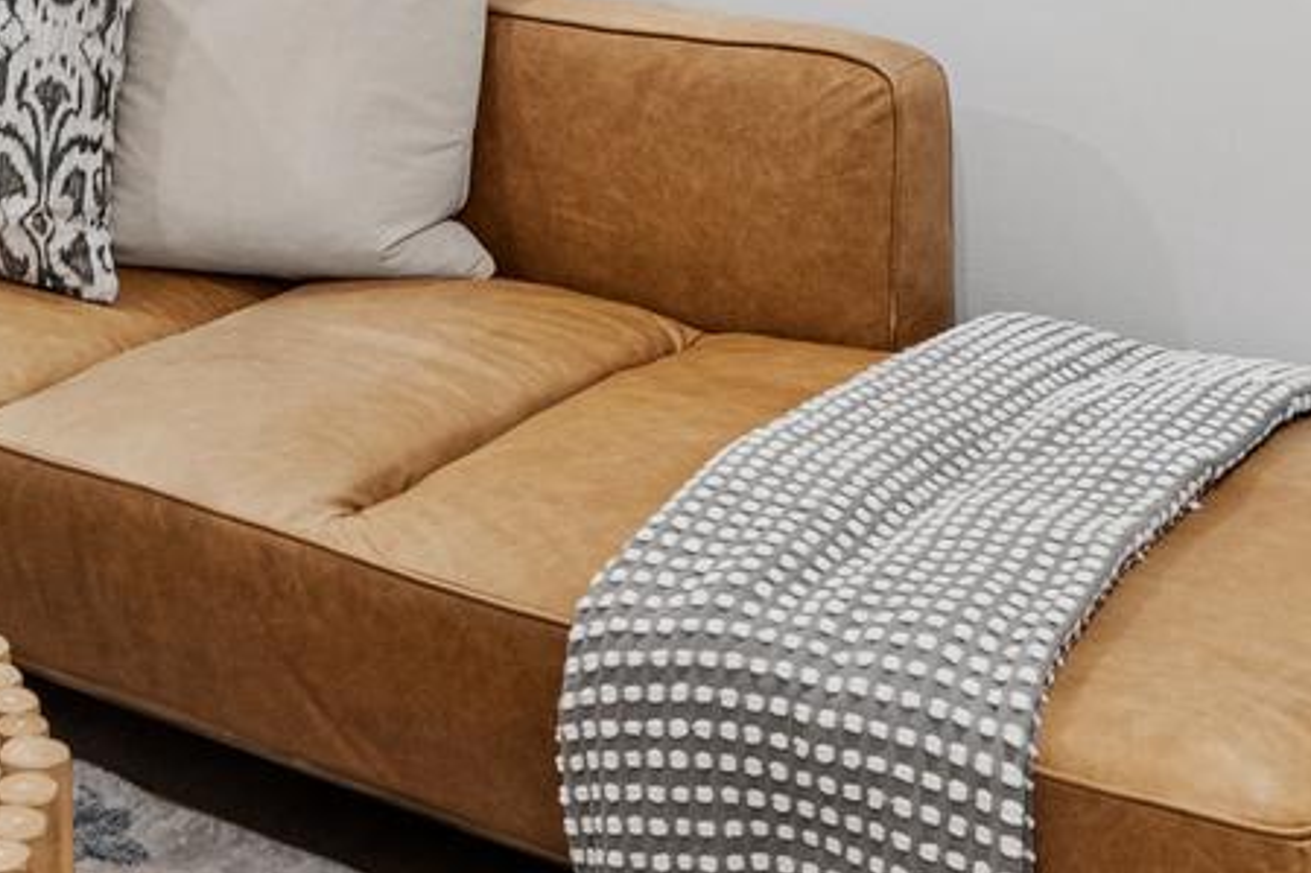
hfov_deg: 26.4
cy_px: -495
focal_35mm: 73
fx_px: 2657
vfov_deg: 16.7
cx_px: 26
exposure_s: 1/4
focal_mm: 16
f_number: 10
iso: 1000
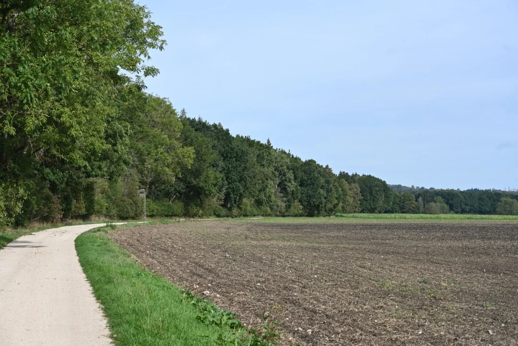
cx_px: 259
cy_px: 173
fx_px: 1007
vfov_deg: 19.5
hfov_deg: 28.8
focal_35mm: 70
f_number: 7.1
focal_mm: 70
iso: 100
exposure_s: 1/400
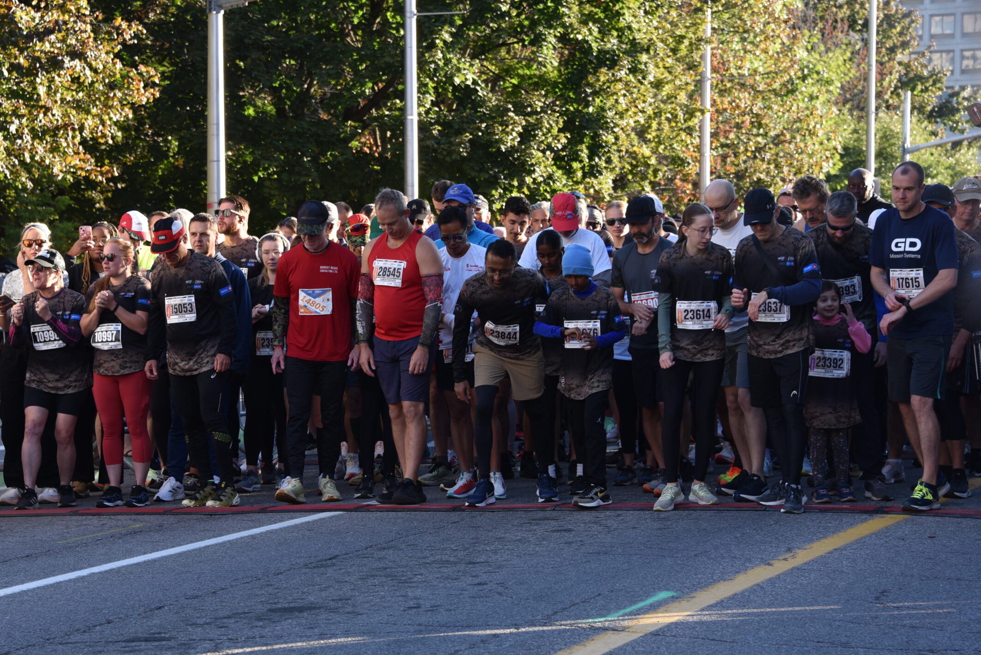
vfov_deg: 11.6
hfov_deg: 17.3
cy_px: 349
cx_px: 417
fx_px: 3216
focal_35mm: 118
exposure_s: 1/160
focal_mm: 98
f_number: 6.3
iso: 400
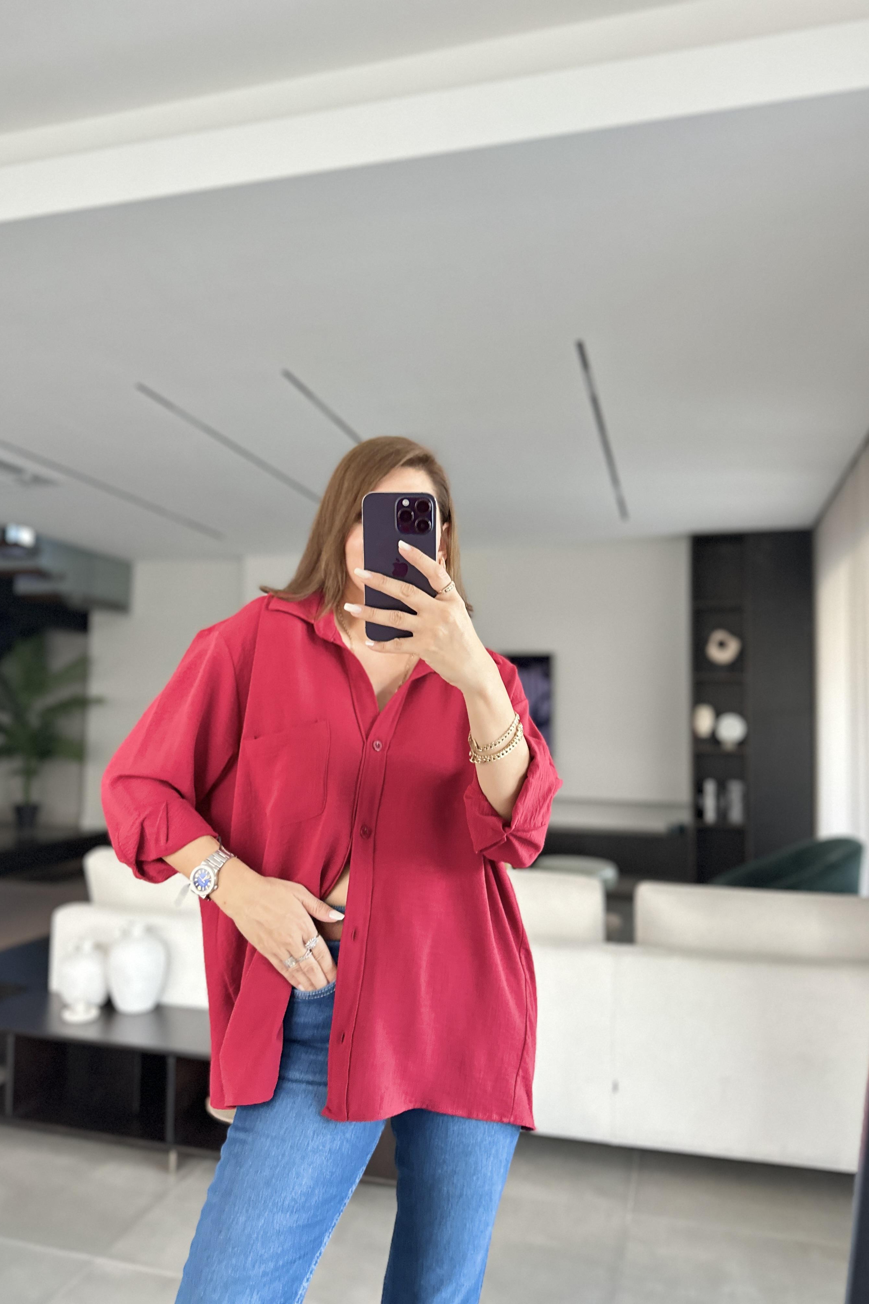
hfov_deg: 51.3
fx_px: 905
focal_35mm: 25
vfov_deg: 71.5
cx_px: 428
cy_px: 652
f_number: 1.78
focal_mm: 6.86
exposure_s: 1/60
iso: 640
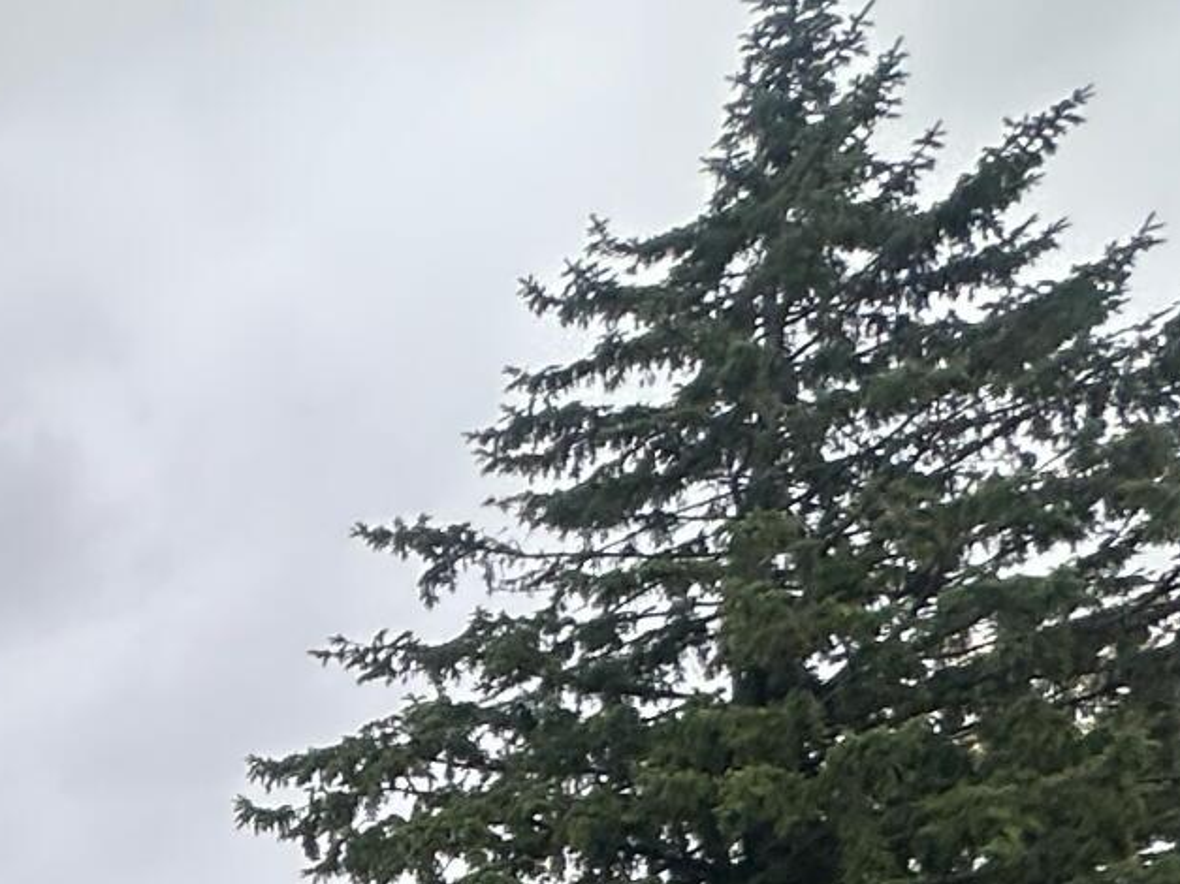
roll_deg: +0.9
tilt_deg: +0.8
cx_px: -1238
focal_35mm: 67
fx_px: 2283
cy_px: 1571
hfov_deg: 18.2
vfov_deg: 17.8
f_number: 2.2
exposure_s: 1/118
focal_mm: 2.22
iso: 40
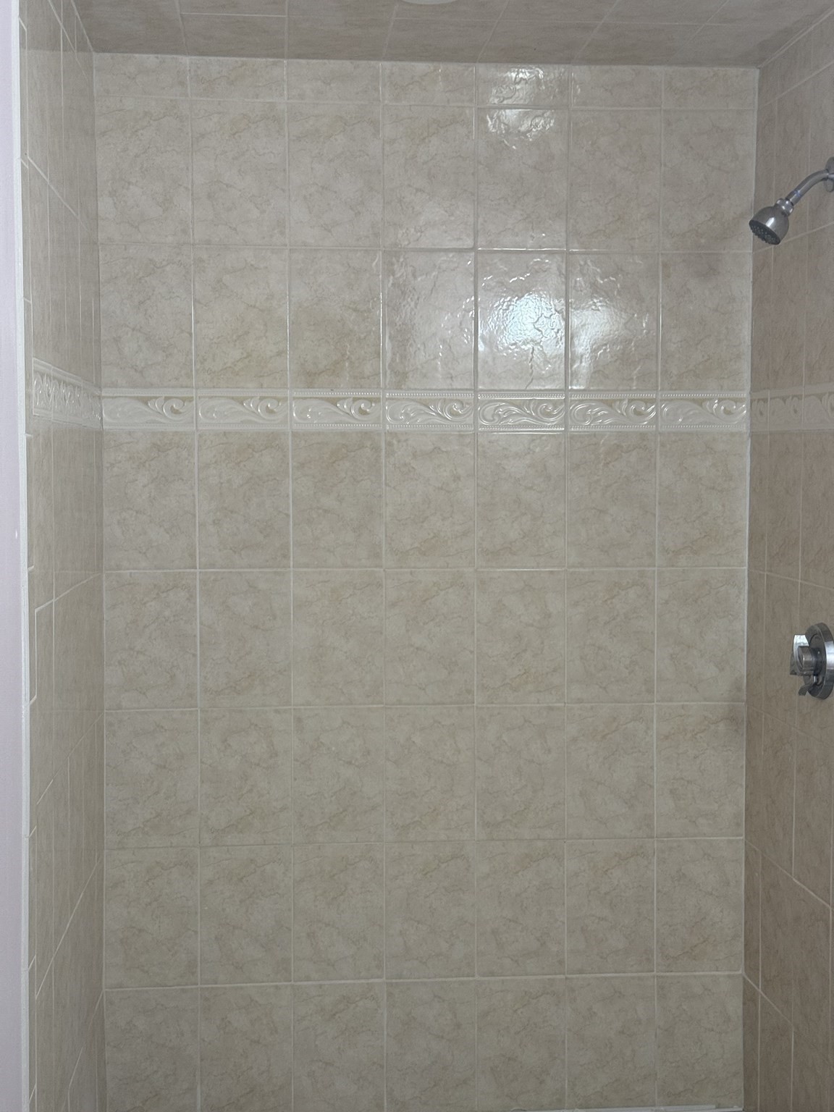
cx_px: 417
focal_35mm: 48
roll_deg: +1.1
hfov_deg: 30.3
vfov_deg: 39.7
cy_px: 556
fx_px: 1542
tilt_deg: -1.3
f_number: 1.78
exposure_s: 1/60
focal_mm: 6.76
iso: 100
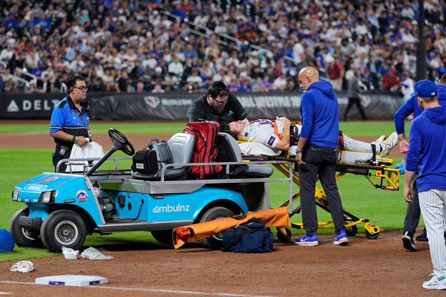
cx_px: 223
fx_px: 2477
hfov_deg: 10.3
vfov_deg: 6.9
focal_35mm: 200
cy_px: 148
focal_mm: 200
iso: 800
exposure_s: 1/500
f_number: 4
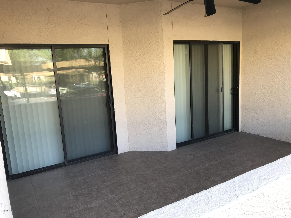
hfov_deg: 63.4
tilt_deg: -9.4
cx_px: 146
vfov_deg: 49.7
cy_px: 109
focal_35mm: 28
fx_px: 235
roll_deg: +2.3
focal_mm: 3.99
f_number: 1.8
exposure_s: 1/97
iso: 20
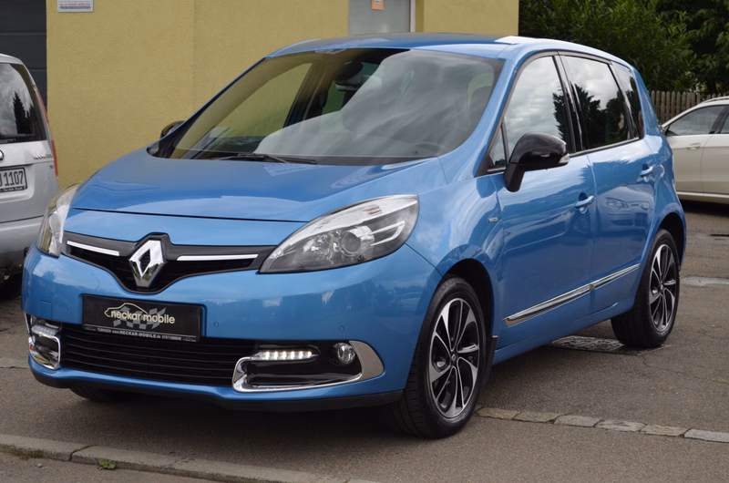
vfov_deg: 16.5
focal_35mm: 82
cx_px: 364
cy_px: 242
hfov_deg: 24.7
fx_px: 1667
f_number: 7.1
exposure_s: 1/200
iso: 200
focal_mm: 55
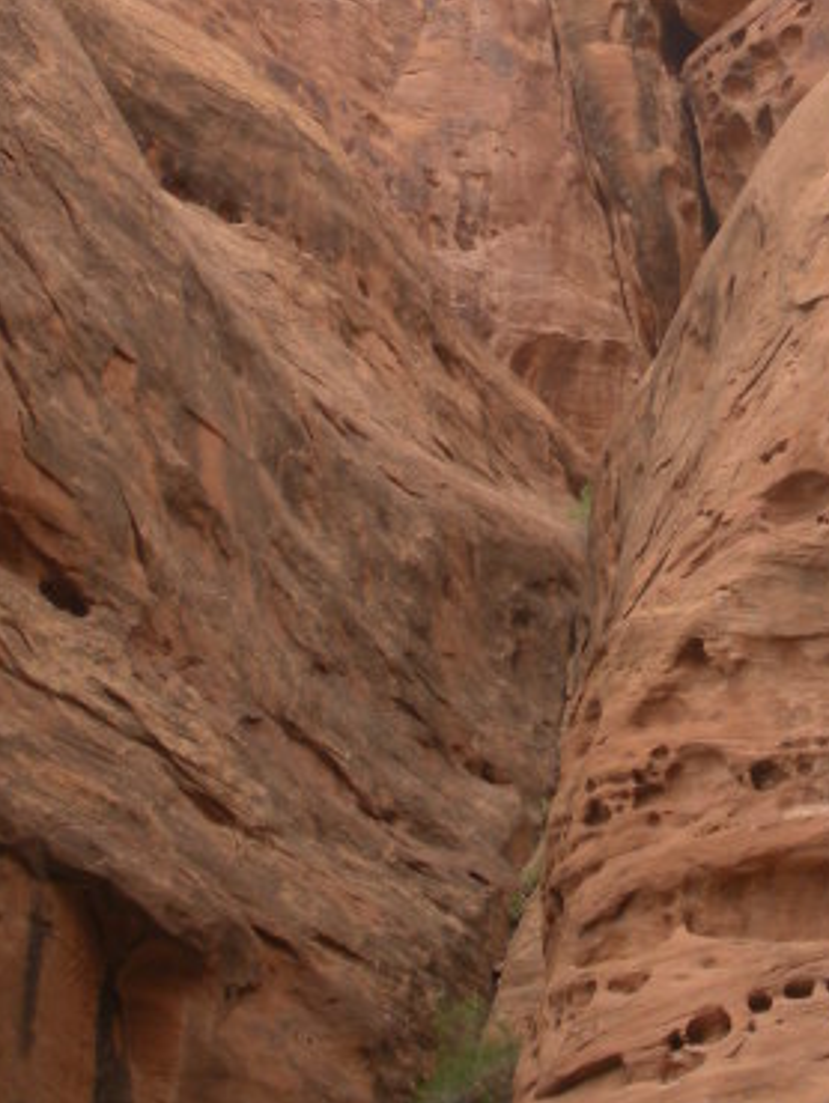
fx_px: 2647
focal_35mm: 83
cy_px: 255
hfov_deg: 17.6
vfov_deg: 23.3
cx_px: 680
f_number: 3.5
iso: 64
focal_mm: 6.3
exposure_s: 1/165
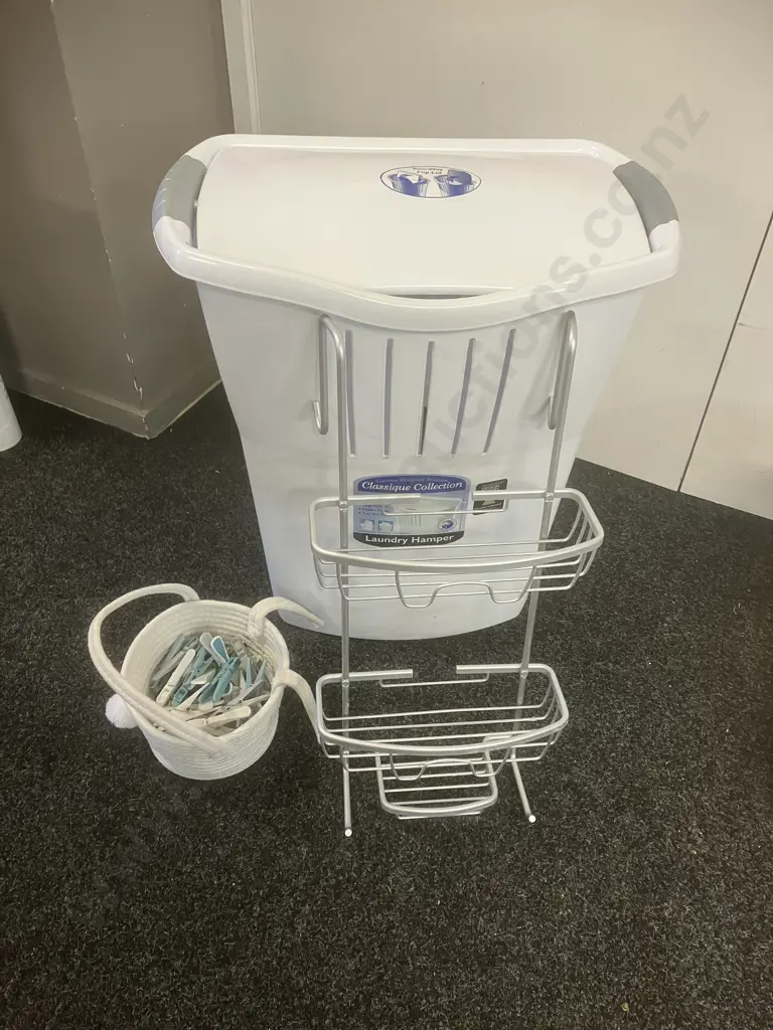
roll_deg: -2.5
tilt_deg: -42.8
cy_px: 515
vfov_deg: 63.4
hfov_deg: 49.7
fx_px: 834
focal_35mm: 28
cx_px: 386
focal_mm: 3.99
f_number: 1.8
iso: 160
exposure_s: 1/50
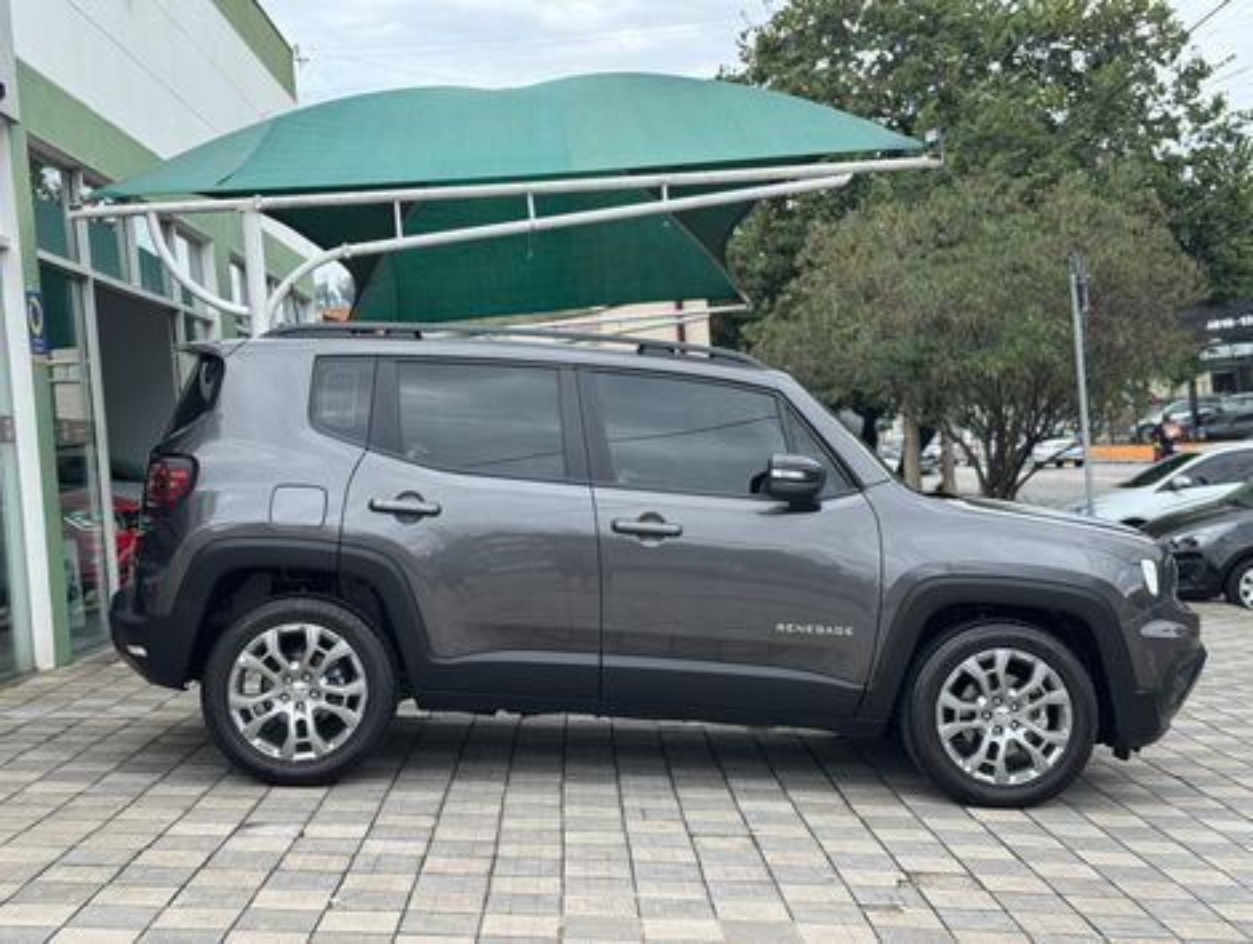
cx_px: 626
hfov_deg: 39.6
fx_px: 1740
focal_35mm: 48
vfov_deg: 30.3
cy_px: 472
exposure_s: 1/952
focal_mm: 6.76
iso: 64
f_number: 1.78
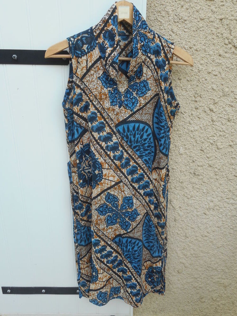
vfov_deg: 61.7
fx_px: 265
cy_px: 158
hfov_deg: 48.2
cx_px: 118
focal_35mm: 29
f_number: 4
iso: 80
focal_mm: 5.2
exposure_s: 1/125
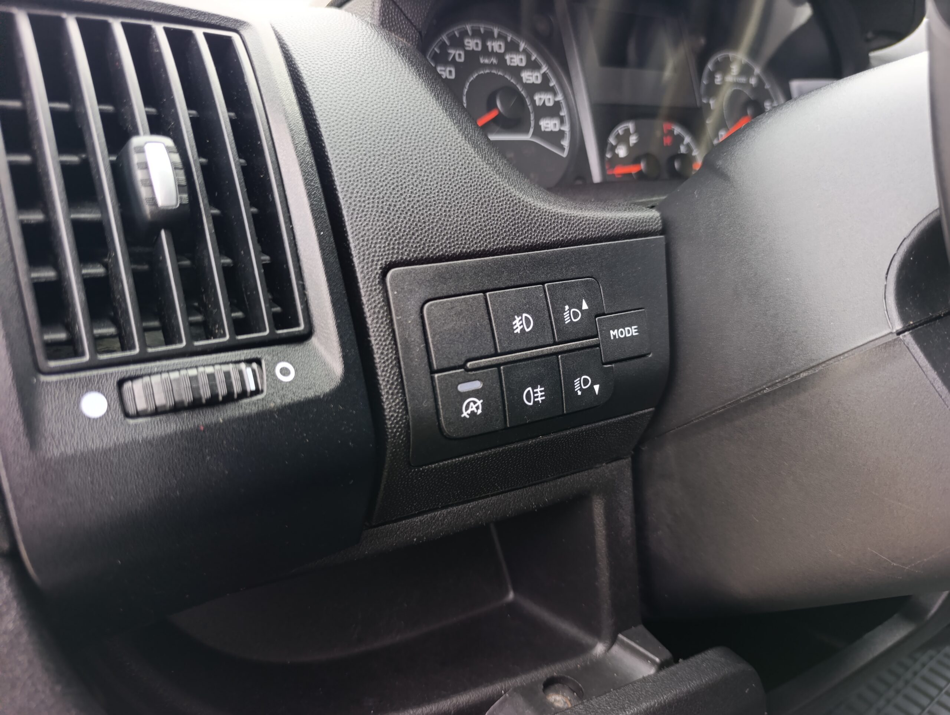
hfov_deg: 73.8
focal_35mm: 23
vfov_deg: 59.0
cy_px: 358
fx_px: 632
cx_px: 475
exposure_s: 1/100
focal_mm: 6.14
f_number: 1.6
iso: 500
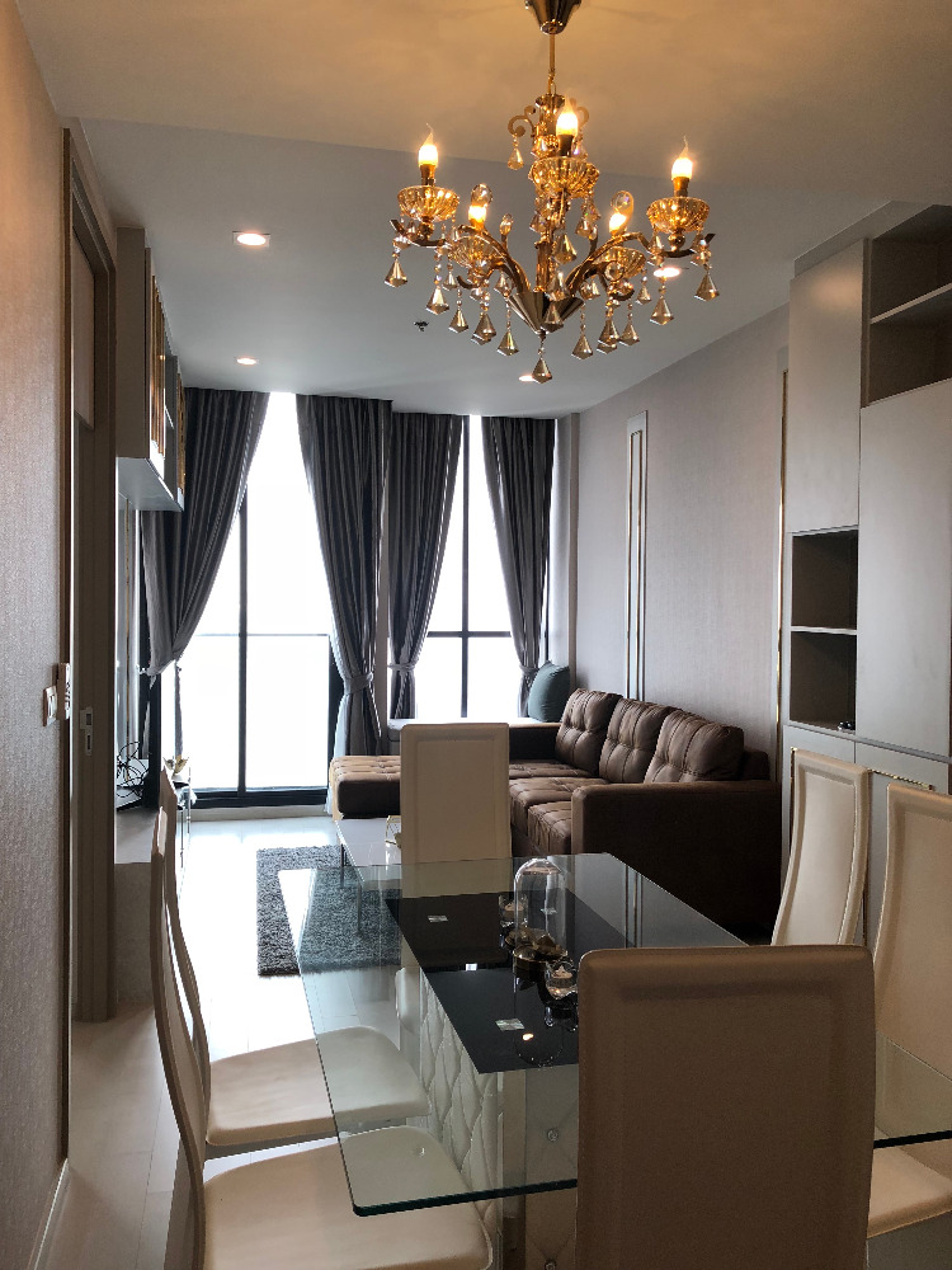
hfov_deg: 49.7
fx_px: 1027
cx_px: 476
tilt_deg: -3.0
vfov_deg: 63.4
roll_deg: +0.4
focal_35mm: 28
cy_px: 635
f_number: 1.8
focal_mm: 4
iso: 40
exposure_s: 1/100
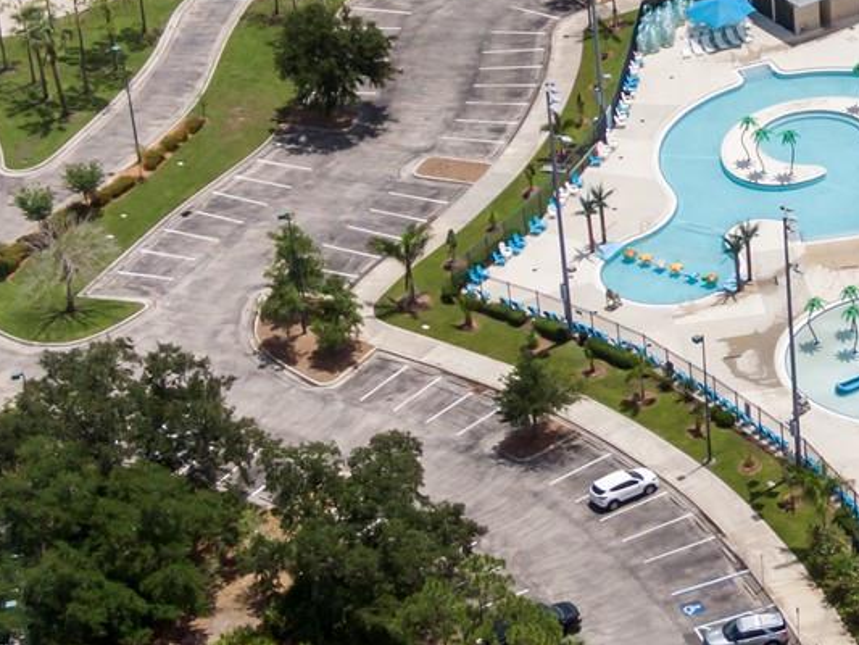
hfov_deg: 14.6
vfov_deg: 11.5
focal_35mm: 129
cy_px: 246
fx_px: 3202
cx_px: 1123
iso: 100
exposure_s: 1/1600
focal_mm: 7.39
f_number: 3.6
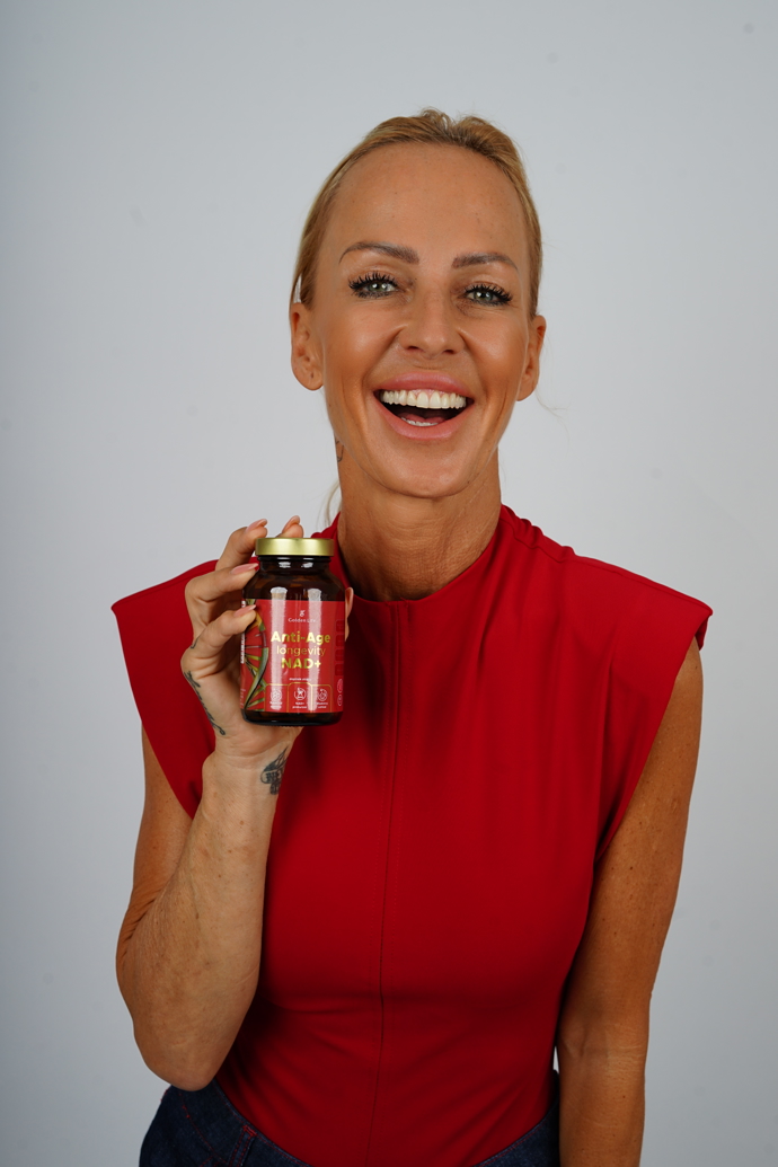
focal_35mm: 50
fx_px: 1621
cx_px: 389
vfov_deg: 39.6
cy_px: 584
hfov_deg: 27.0
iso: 100
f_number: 8
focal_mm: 50
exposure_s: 1/160
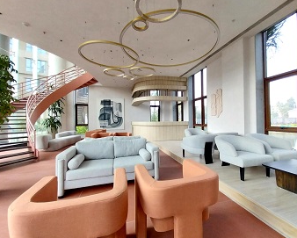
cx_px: 156
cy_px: 124
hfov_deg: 96.7
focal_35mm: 15
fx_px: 132
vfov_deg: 84.1
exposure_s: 1/100
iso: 80
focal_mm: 1.3
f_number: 2.2
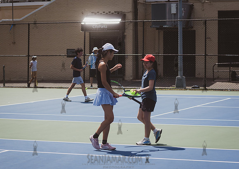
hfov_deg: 17.6
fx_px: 774
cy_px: 84
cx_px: 104
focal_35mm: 114
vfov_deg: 12.5
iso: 200
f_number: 4.5
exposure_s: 1/2000
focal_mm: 92
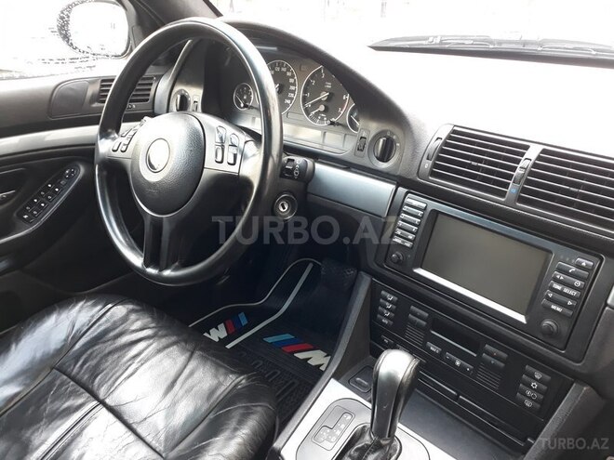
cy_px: 230
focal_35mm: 27
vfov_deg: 51.4
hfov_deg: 65.3
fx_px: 479
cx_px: 307
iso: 125
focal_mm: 3.6
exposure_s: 1/33
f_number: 1.9
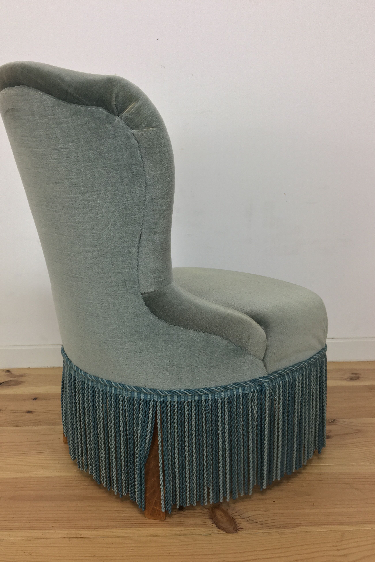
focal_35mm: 31
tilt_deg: -13.0
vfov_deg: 60.3
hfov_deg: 42.3
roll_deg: +1.4
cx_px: 167
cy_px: 281
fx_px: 484
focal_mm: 4.15
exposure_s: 1/33
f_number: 2.2
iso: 40
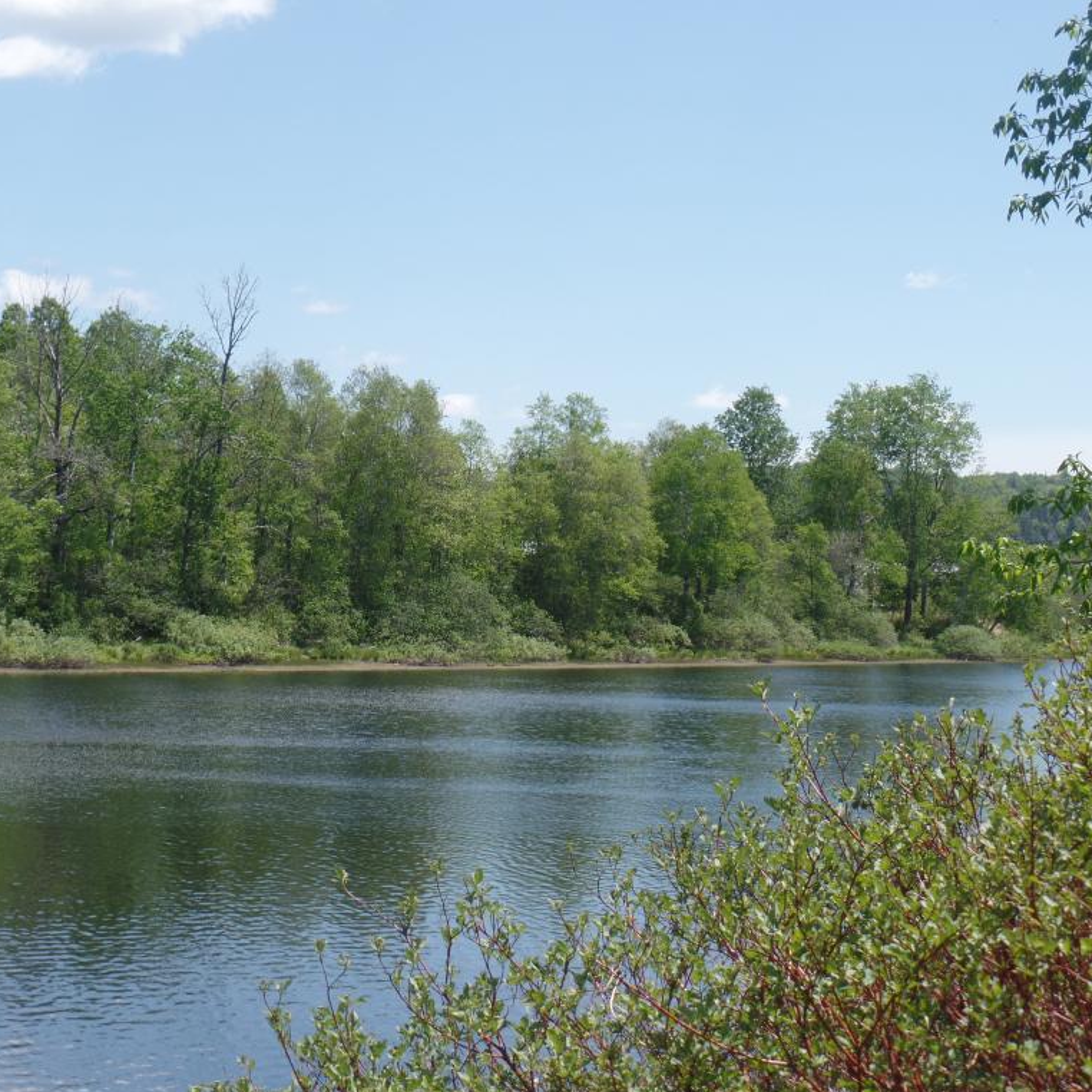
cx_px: 406
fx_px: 2712
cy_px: 549
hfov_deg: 22.7
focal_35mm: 76
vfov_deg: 22.8
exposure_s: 1/750
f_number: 3.6
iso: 80
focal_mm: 11.4
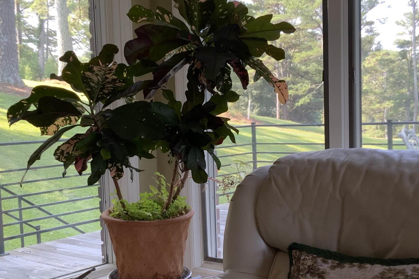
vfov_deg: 24.1
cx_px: 191
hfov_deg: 35.6
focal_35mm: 56
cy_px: 171
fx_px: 652
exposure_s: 1/120
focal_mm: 3
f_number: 1.8
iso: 40
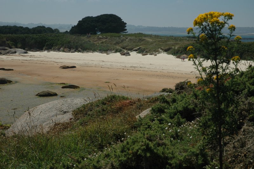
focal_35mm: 82
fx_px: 582
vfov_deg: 16.5
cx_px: 127
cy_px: 84
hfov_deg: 24.6
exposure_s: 1/200
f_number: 9
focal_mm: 55
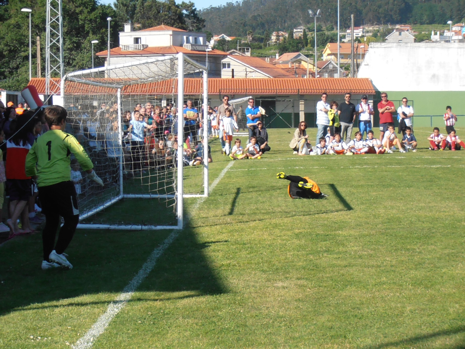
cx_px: 232
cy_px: 174
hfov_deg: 17.7
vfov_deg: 13.3
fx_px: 1491
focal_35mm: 111
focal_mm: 19.64
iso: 250
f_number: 5.5
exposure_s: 1/1250
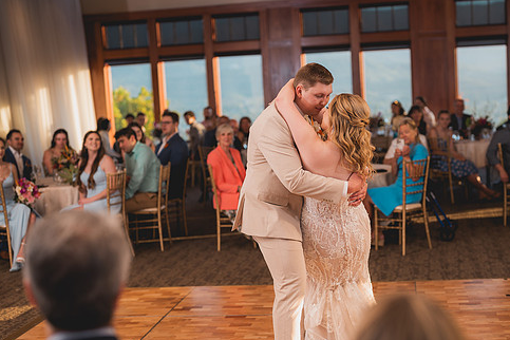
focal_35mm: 60
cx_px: 300
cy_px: 186
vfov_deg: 22.6
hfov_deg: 33.3
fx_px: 850
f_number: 1.8
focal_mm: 50
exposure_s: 1/250
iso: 125
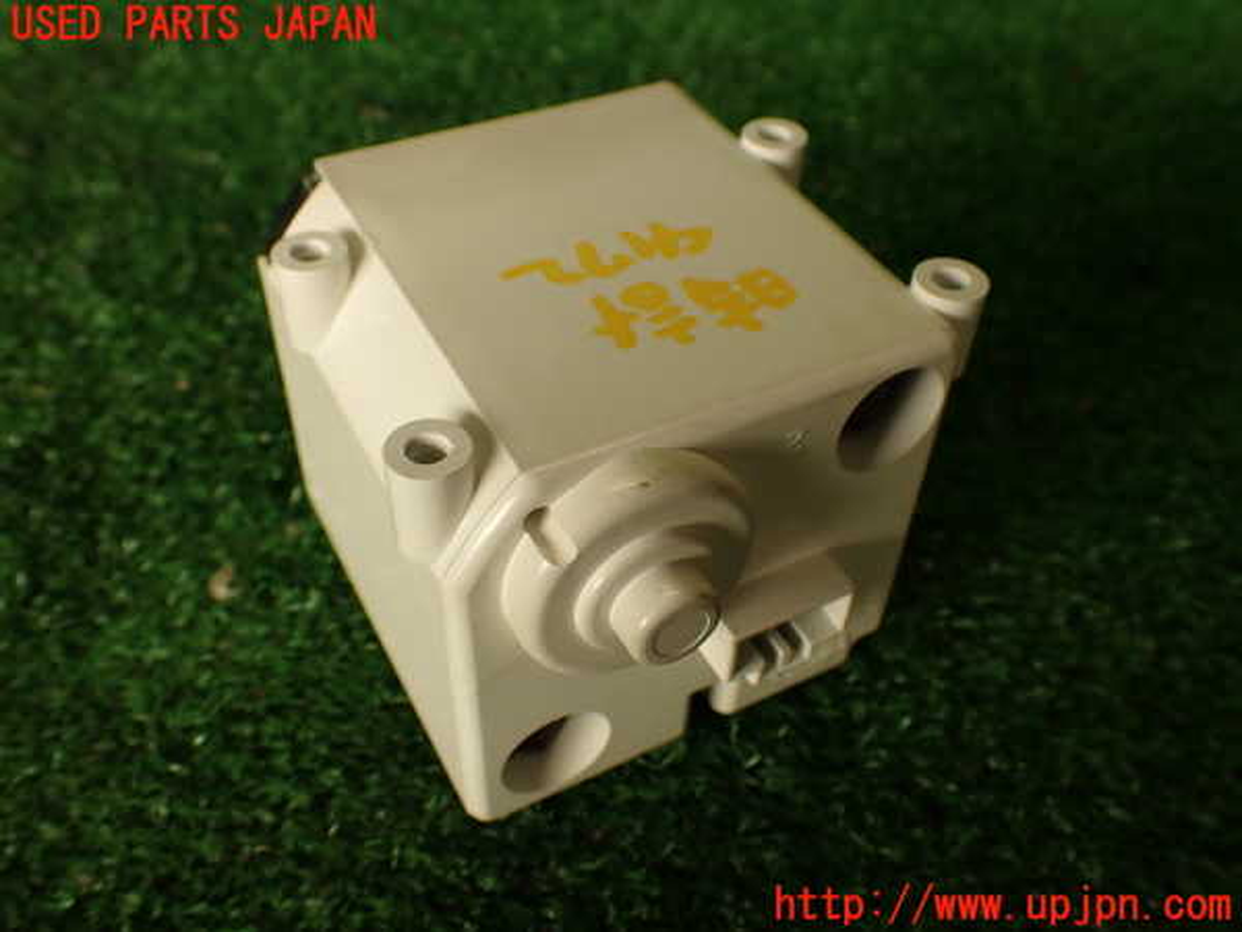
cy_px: 466
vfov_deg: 44.2
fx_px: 1148
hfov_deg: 56.8
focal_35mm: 32
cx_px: 621
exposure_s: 1/80
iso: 100
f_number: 3.2
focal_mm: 5.79
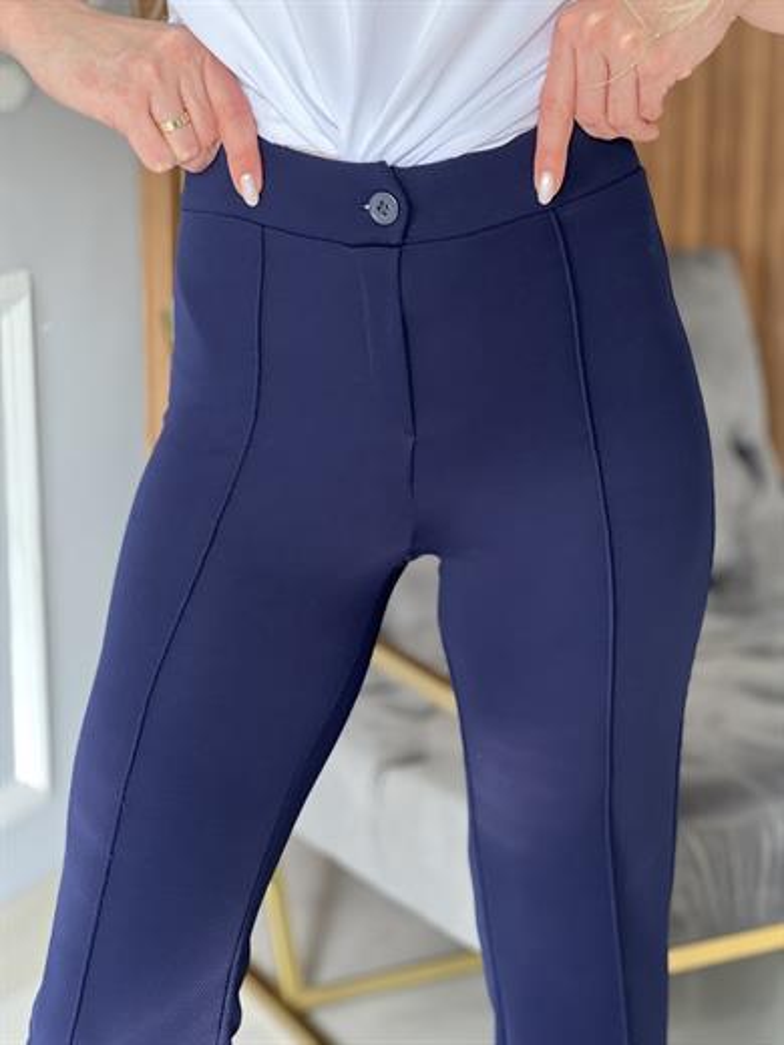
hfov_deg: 19.1
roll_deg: -0.2
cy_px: 522
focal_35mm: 77
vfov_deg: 25.3
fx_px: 2325
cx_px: 392
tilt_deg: -13.2
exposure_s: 1/40
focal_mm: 9
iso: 250
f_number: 2.8
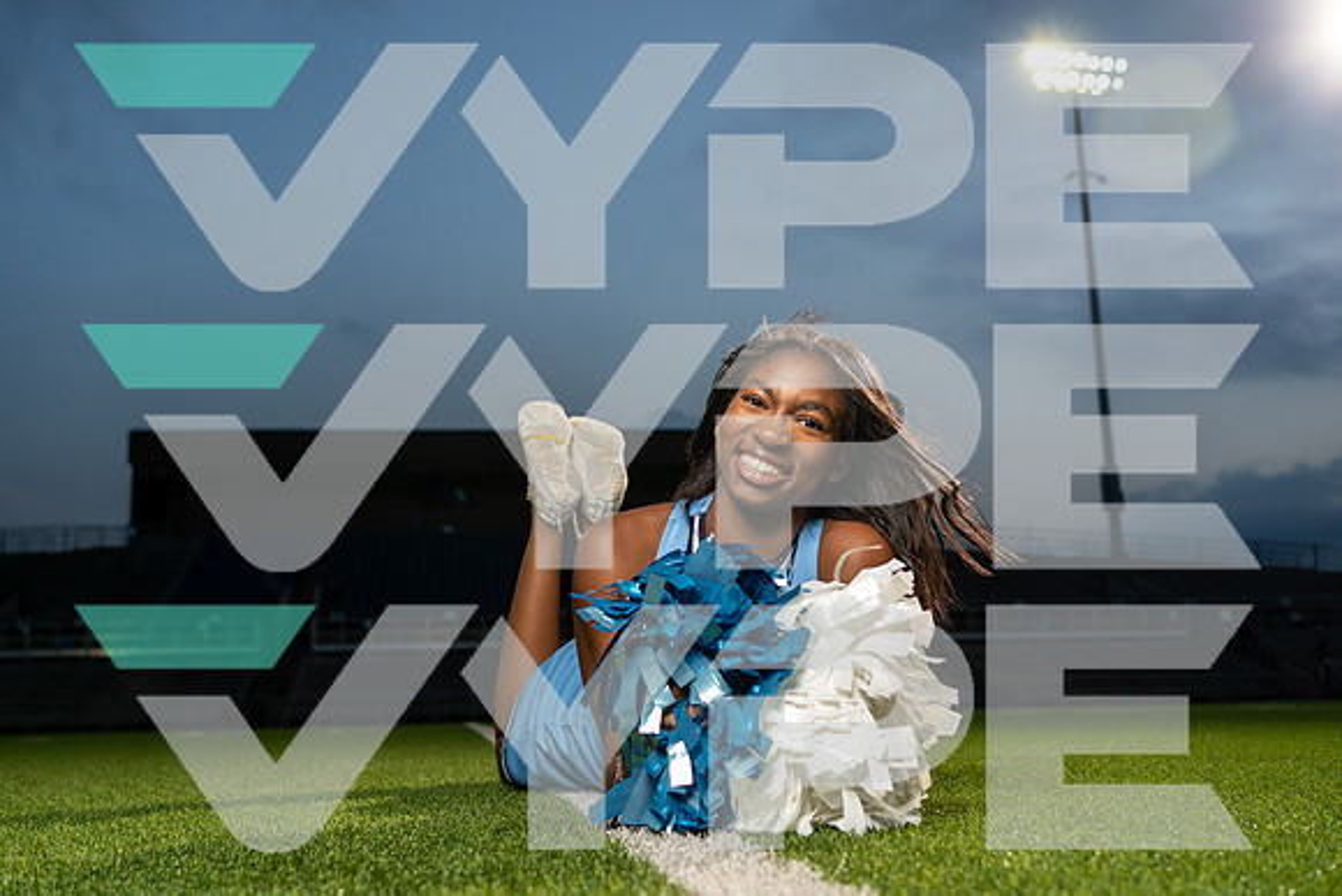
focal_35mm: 40
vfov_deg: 33.4
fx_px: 1492
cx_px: 671
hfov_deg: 48.4
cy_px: 384
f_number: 4
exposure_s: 1/250
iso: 500
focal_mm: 35
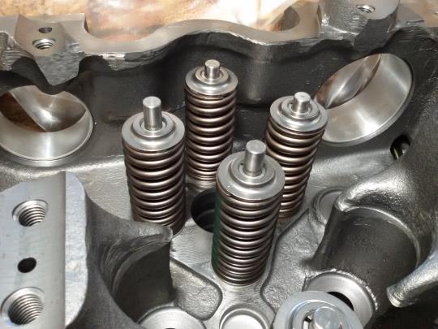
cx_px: 219
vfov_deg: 45.4
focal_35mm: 31
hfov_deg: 58.4
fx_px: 392
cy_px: 164
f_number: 2.4
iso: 320
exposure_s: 1/33
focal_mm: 2.93
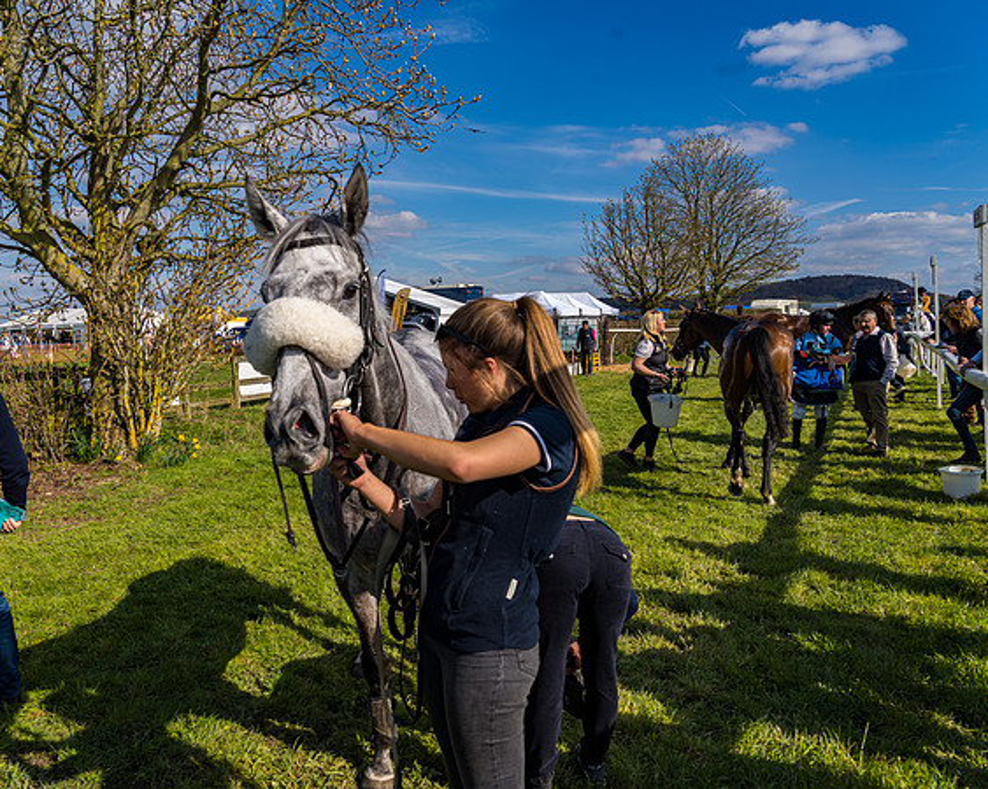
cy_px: 394
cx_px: 407
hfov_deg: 63.3
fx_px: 794
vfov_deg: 52.9
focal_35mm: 27
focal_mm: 24
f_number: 8
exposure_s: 1/250
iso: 50
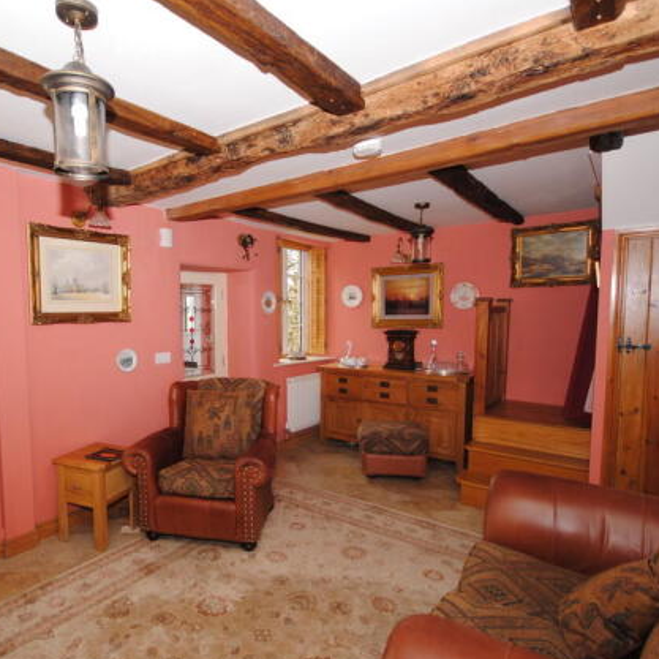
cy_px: 342
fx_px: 431
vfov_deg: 74.8
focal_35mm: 20
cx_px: 246
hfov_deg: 73.5
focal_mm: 10
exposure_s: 1/60
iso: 200
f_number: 4
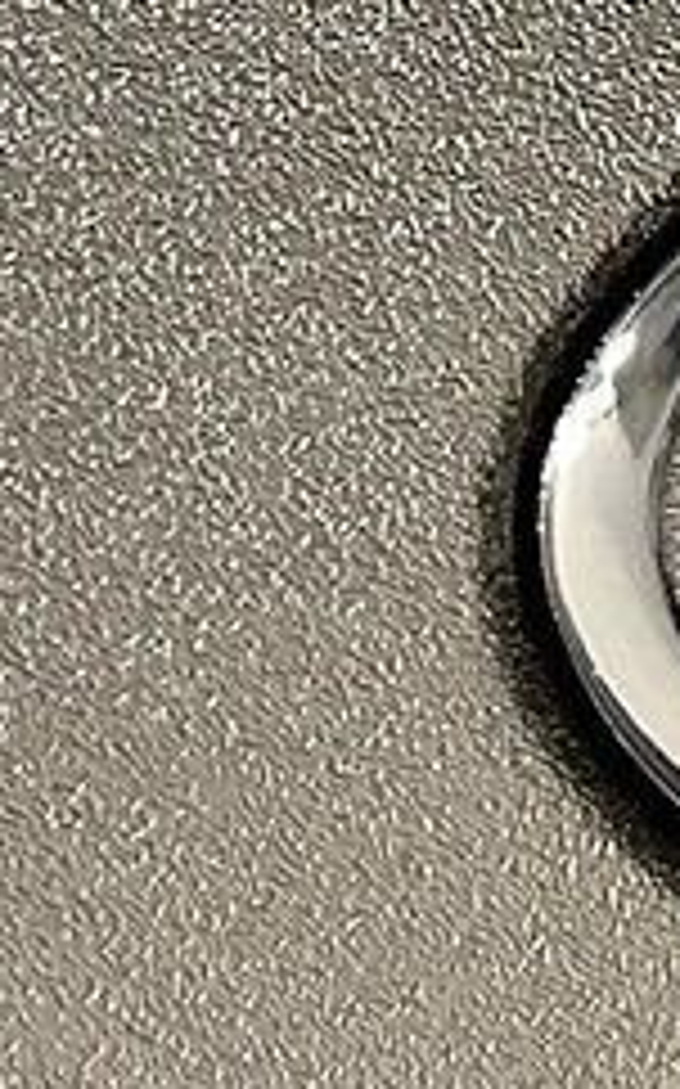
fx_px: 6026
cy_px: -513
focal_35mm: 203
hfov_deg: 6.1
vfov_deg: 10.0
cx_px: 1891
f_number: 1.8
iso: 200
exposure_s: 1/40
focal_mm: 3
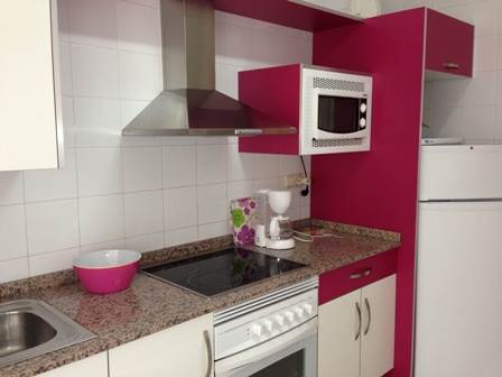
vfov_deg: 42.9
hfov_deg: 55.4
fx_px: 479
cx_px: 251
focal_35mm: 33
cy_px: 188
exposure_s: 1/20
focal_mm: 4.13
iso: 100
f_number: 2.4
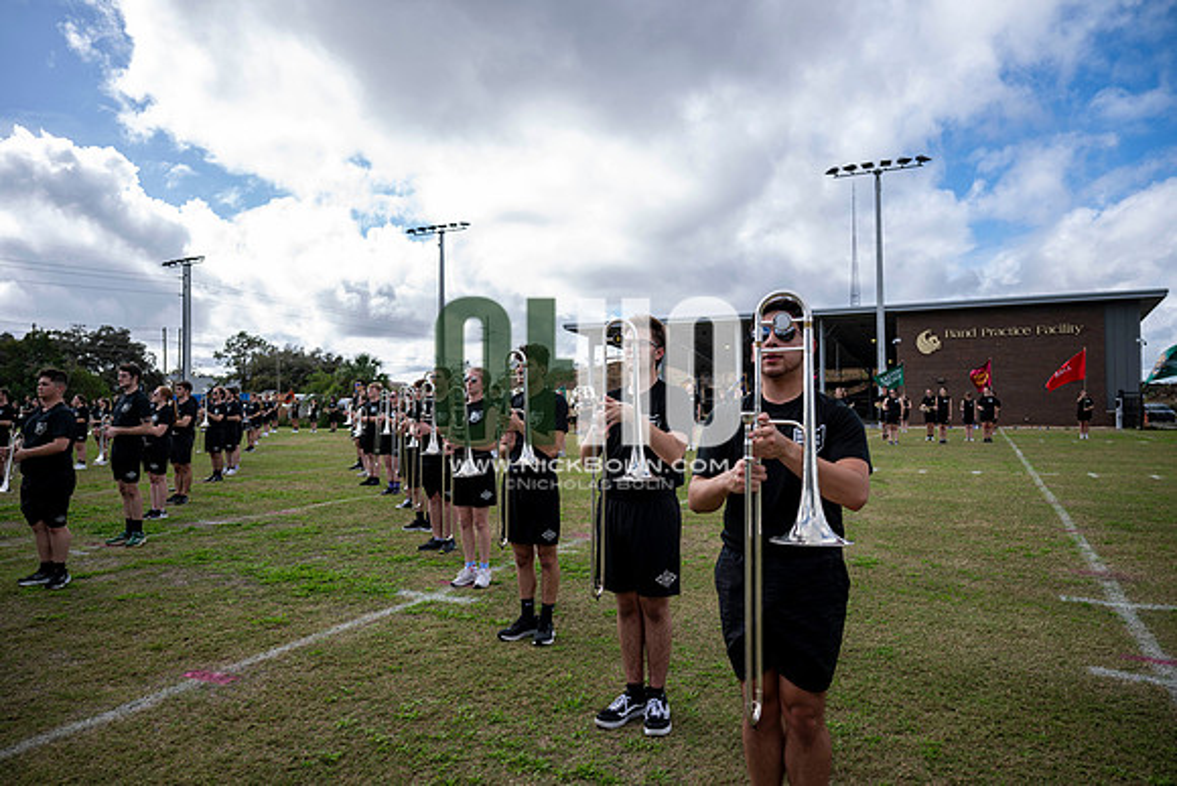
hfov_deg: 73.7
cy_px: 393
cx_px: 588
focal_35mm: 24
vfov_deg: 53.2
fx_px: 785
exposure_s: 1/1250
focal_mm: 24
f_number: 2.8
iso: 100
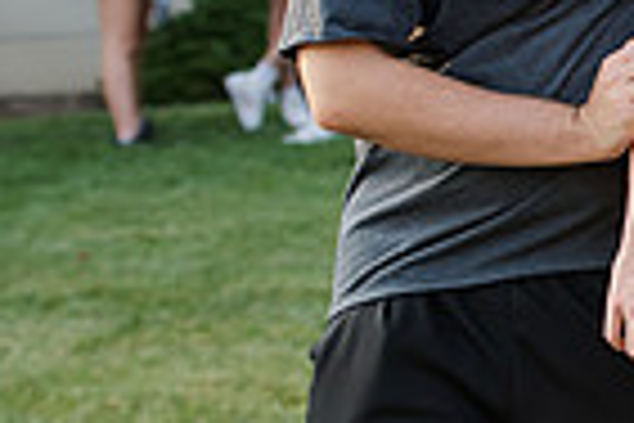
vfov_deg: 4.8
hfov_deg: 7.0
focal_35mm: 288
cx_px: 1156
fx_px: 5072
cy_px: 38
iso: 400
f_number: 4.5
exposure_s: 1/320
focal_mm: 70
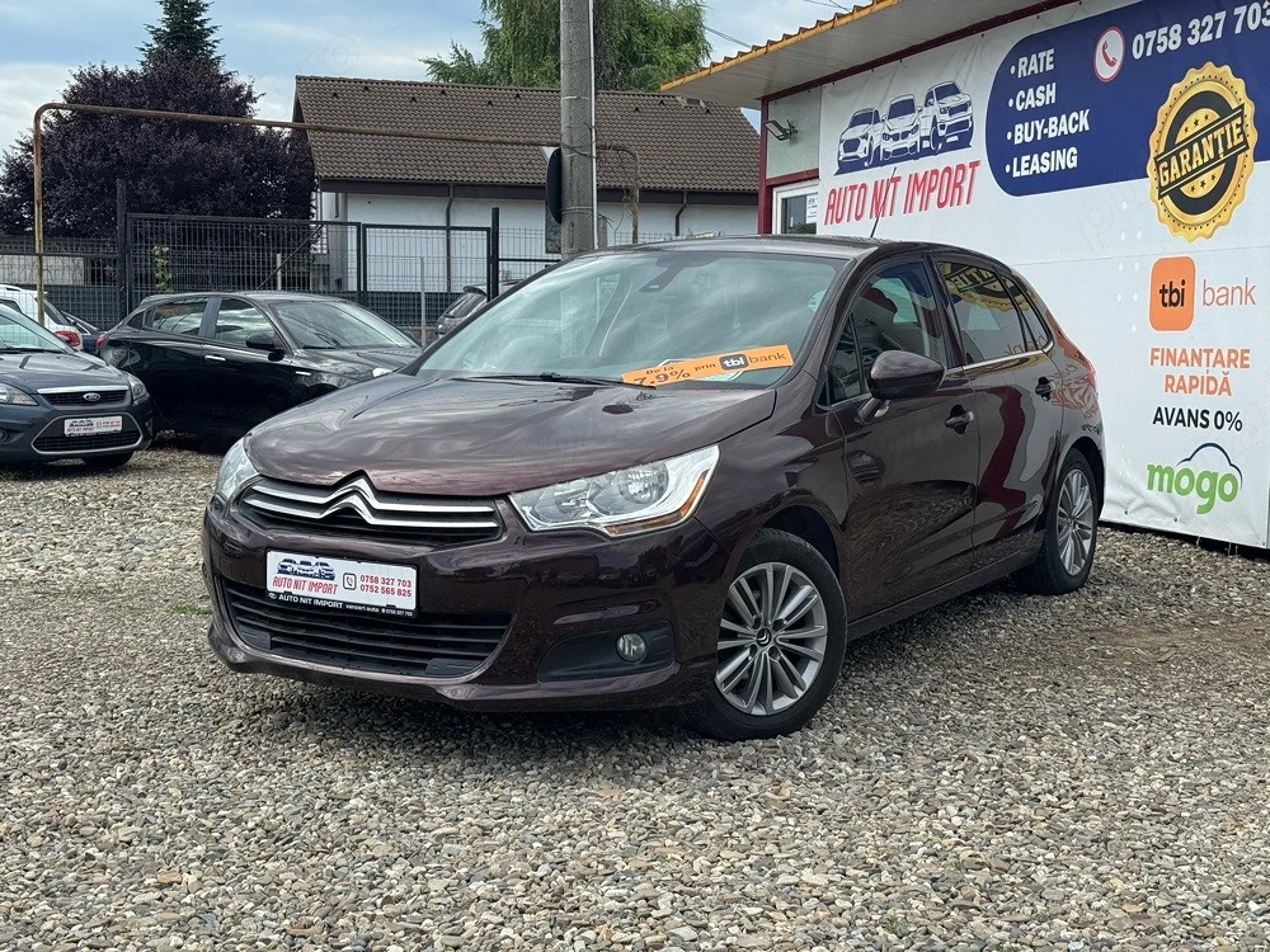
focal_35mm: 48
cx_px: 635
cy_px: 476
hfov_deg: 39.7
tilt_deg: -4.6
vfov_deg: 30.3
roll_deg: -0.1
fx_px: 1761
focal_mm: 6.76
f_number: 1.78
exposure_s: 1/2110
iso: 64
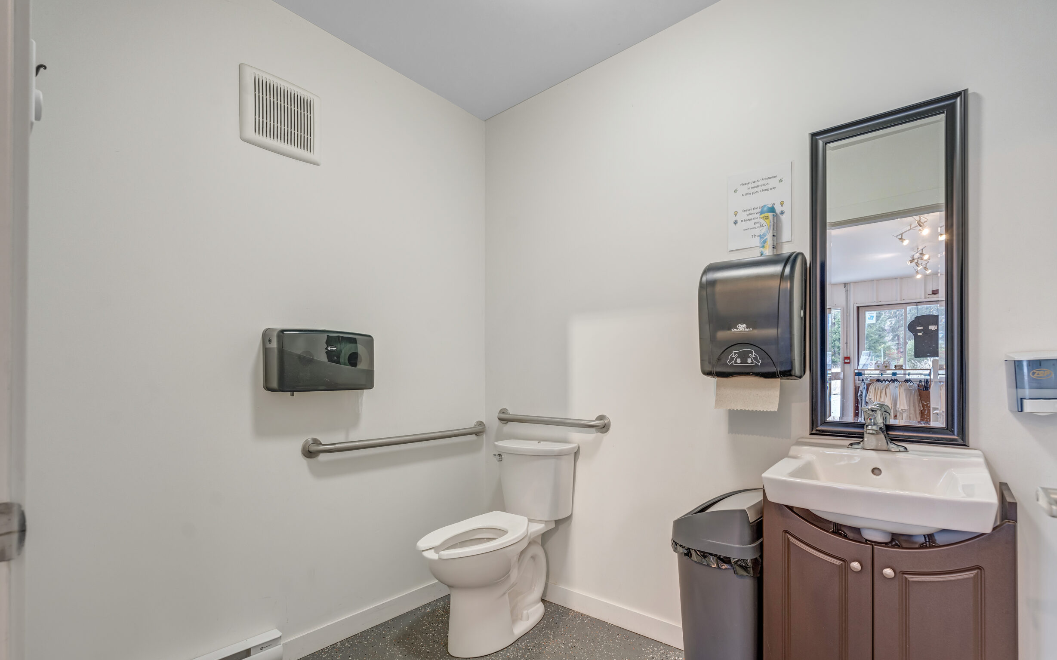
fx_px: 490
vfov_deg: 67.8
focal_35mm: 17
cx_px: 537
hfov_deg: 94.4
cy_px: 364
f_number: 6.3
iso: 400
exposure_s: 1/10
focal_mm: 16
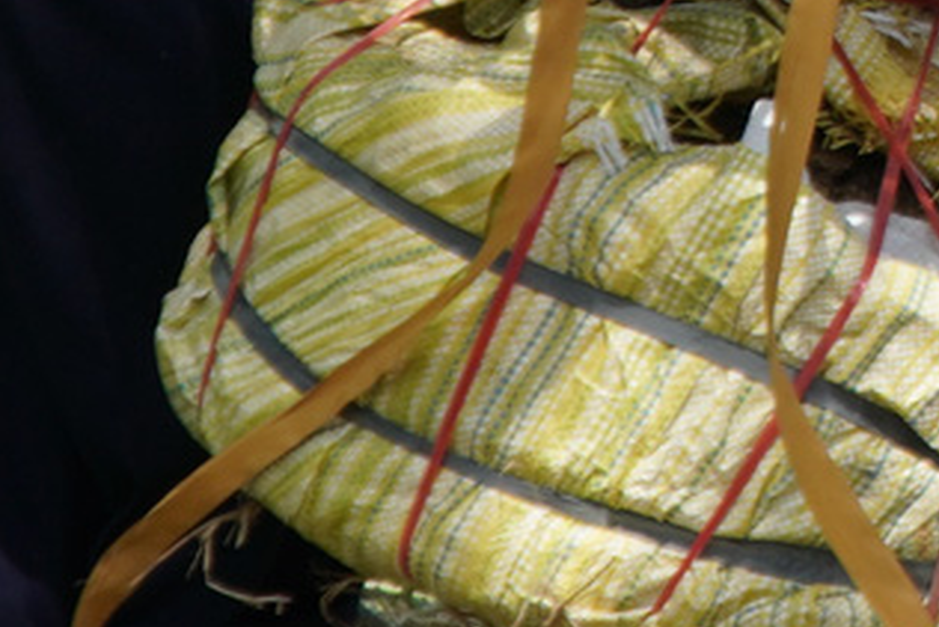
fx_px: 5949
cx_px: 1417
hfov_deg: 8.8
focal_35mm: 228
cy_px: -651
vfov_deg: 5.9
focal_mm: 24
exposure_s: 1/500
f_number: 4
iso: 100
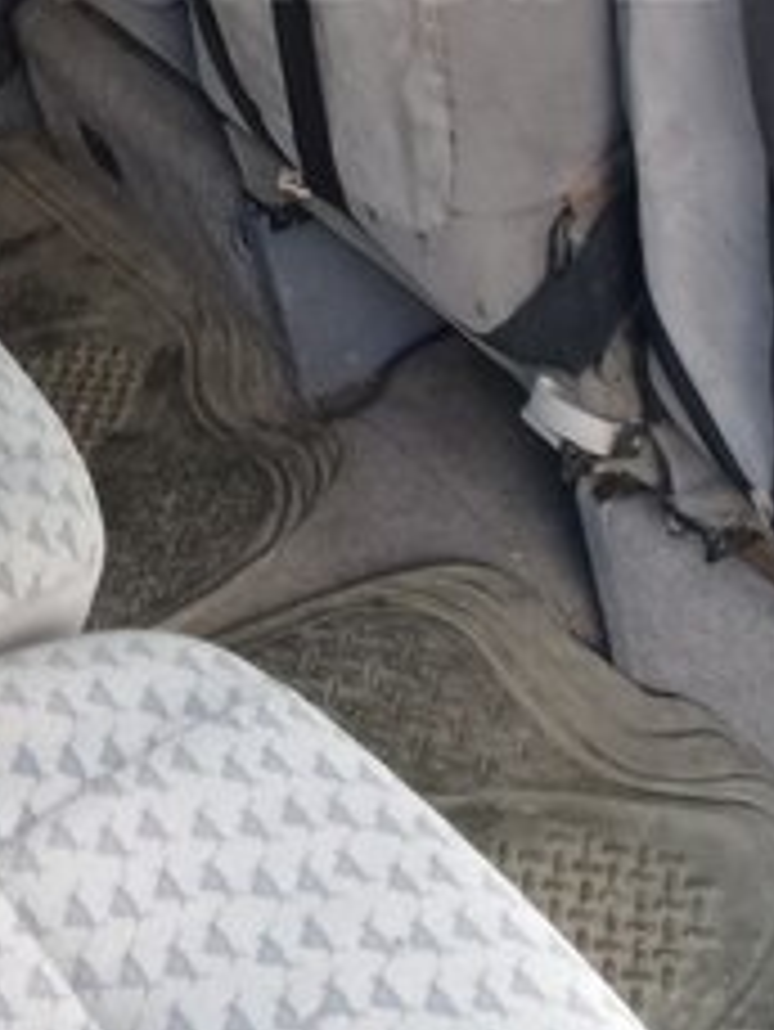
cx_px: 374
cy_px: -49
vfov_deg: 27.0
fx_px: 1996
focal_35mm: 67
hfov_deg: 21.9
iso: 50
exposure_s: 1/33
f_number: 2.2
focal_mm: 3.3
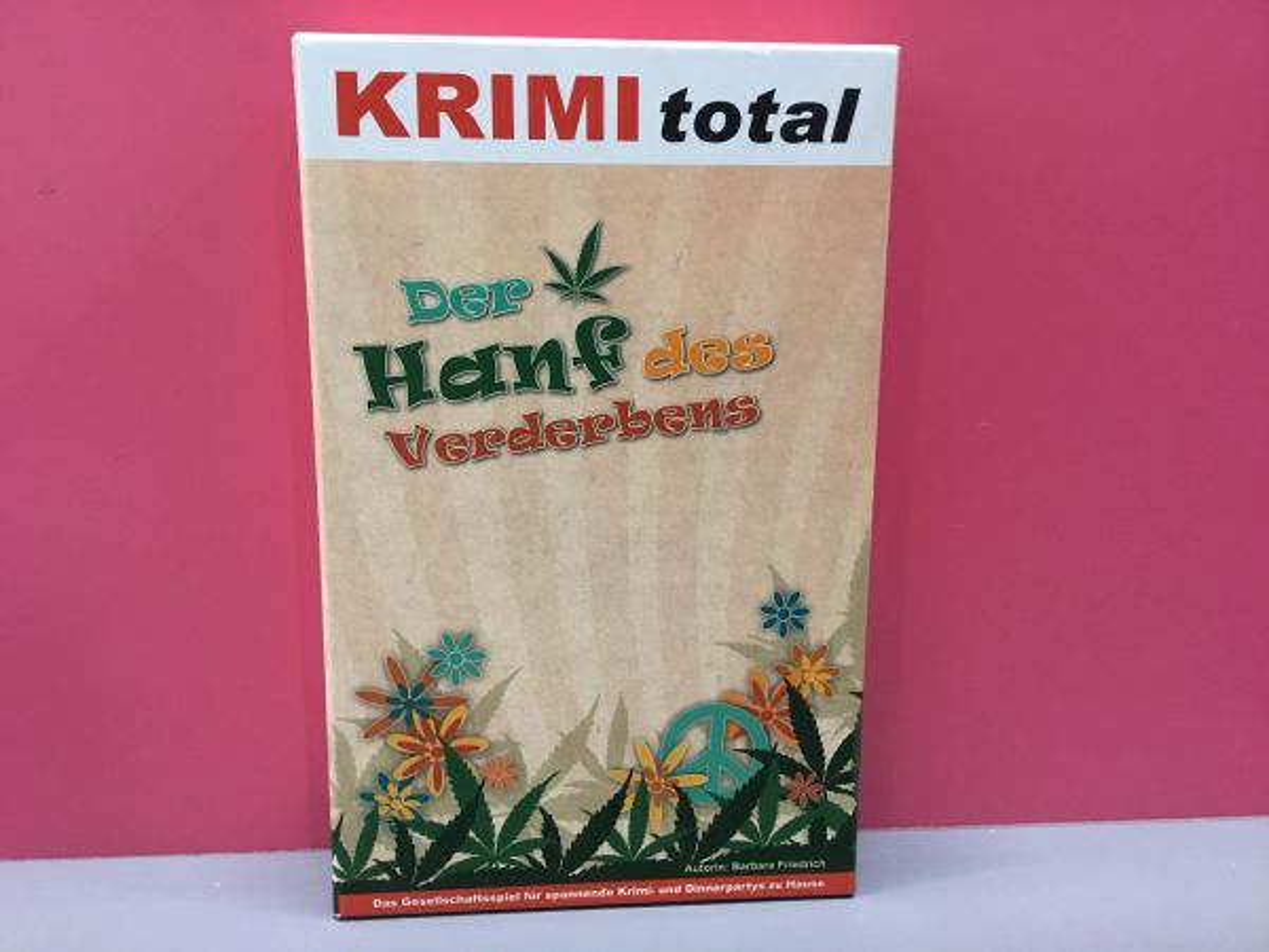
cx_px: 634
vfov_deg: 45.4
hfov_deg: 58.4
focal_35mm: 31
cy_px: 476
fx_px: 1136
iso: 250
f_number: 2.4
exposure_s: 1/33
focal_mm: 3.3
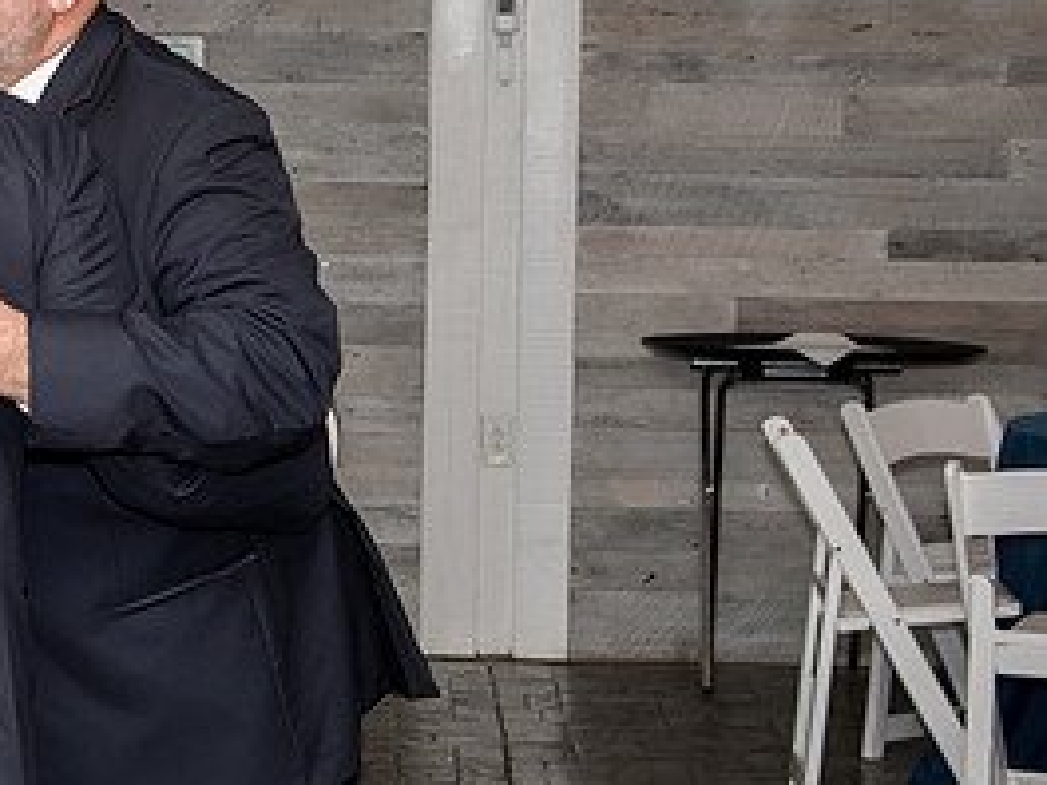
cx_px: -99
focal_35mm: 127
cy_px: 256
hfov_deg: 15.1
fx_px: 3841
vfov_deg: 11.7
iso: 640
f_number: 5.6
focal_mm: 40
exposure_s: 1/160
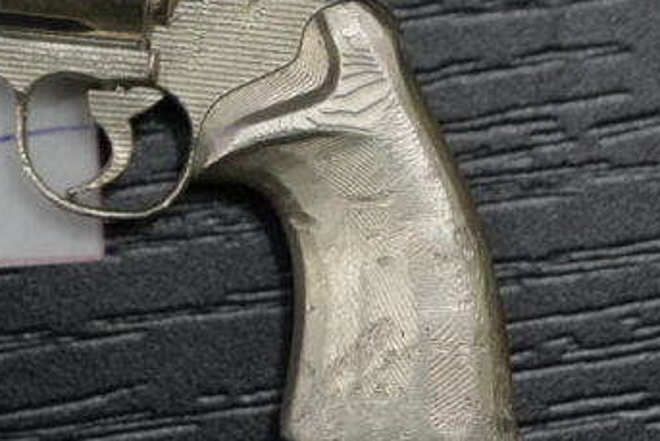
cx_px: -271
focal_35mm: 403
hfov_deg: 5.1
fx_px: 7391
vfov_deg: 3.4
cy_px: -177
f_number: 4
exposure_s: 1/160
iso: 1250
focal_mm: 90
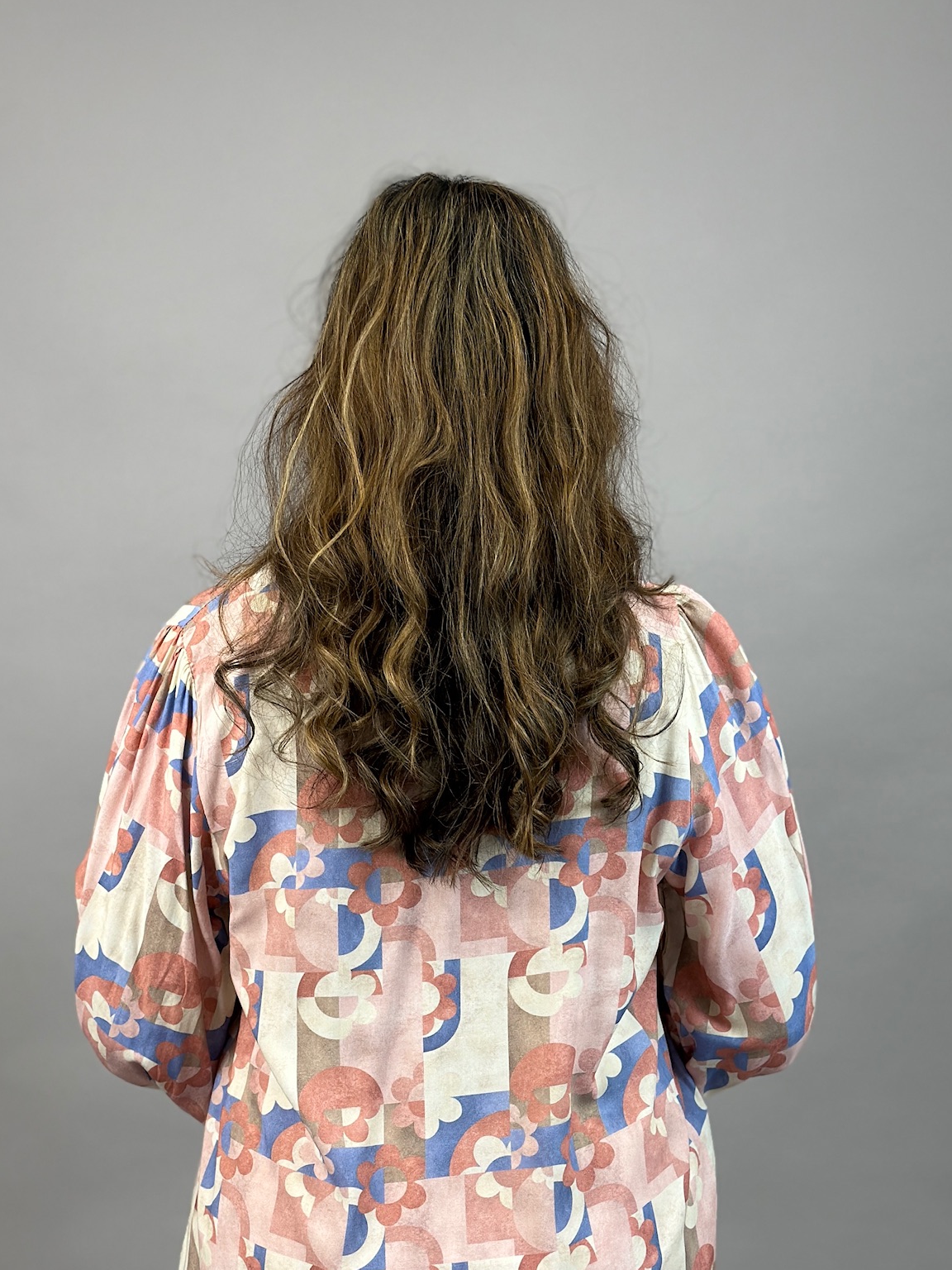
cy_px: 802
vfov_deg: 30.1
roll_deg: -0.4
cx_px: 431
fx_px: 2347
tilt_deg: -9.2
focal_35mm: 64
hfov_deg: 22.9
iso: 80
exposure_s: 1/100
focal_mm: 6.86
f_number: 1.78
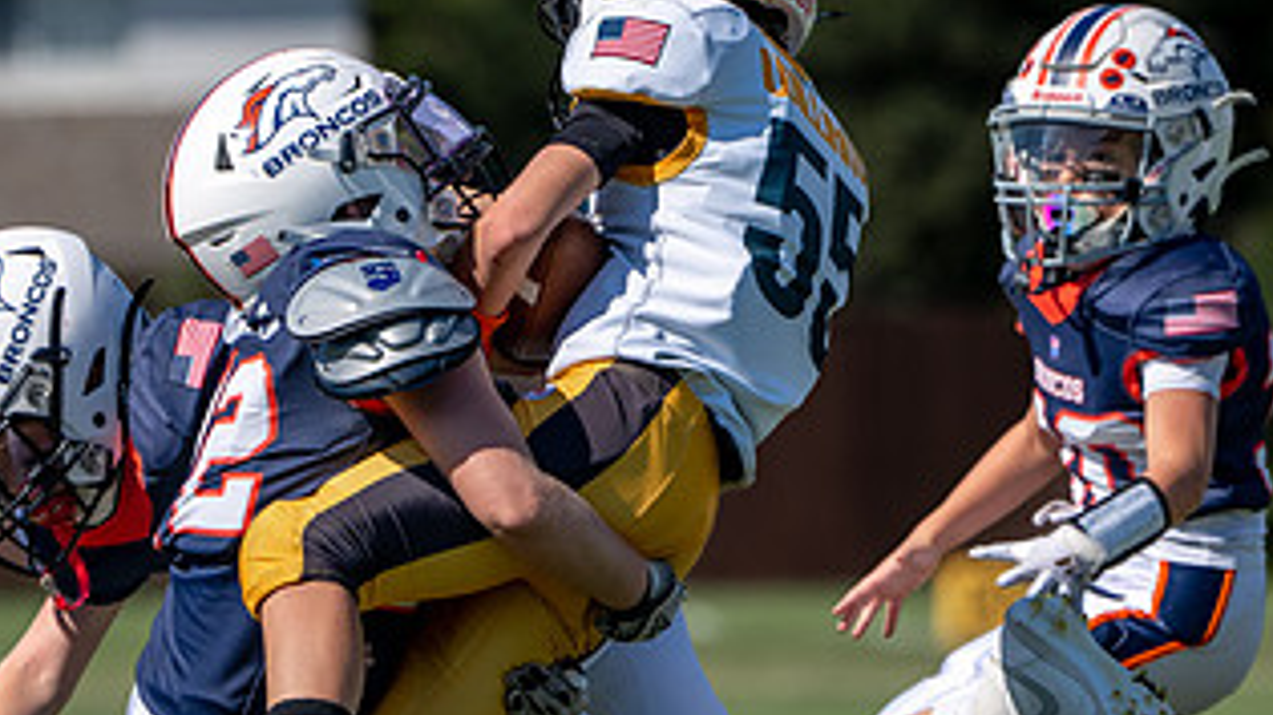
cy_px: 358
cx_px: 734
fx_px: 23521
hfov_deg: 3.1
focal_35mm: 697
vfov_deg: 1.7
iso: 125
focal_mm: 309
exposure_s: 1/1600
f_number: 5.6
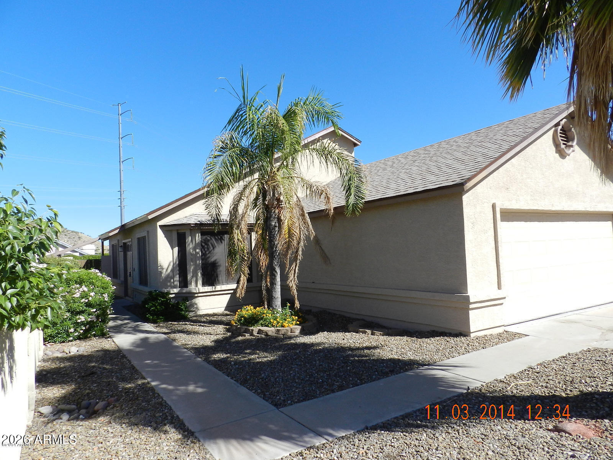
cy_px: 230
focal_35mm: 23
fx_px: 407
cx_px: 306
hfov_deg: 73.9
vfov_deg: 58.9
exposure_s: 1/800
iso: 160
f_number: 4
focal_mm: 4
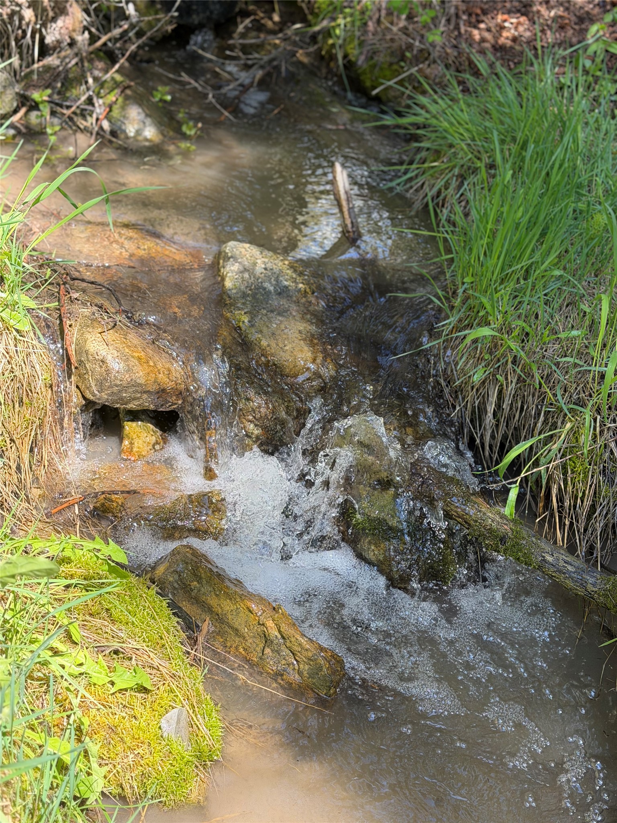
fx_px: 1141
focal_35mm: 48
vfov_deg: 39.7
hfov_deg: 30.3
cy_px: 412
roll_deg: -8.1
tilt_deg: -32.3
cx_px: 308
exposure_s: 1/337
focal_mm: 6.76
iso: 80
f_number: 1.78
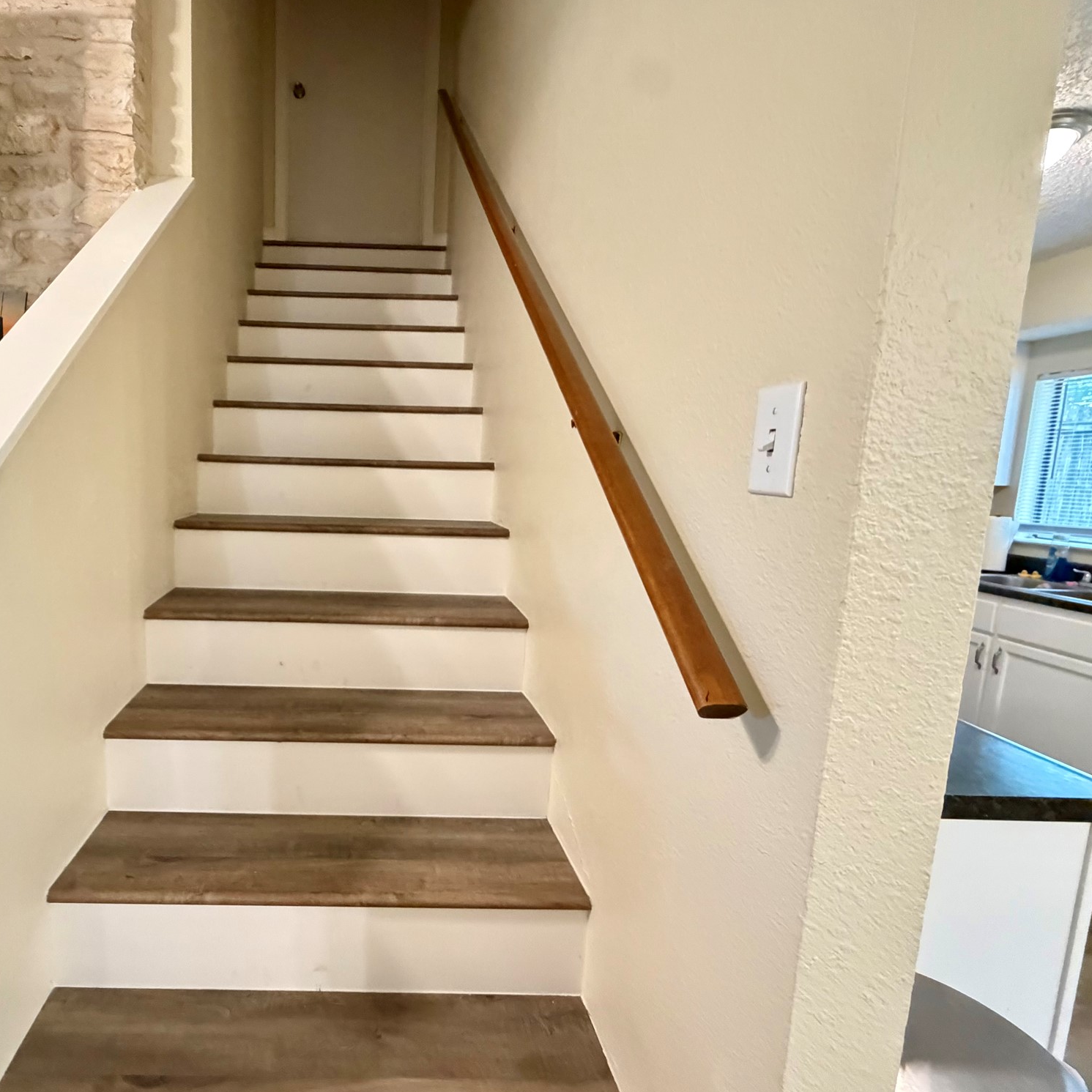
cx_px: 373
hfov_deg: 81.4
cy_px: 545
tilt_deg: -7.0
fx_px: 607
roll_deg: -2.0
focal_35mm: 17
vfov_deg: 84.0
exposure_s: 1/60
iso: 800
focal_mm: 2.22
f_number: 2.2
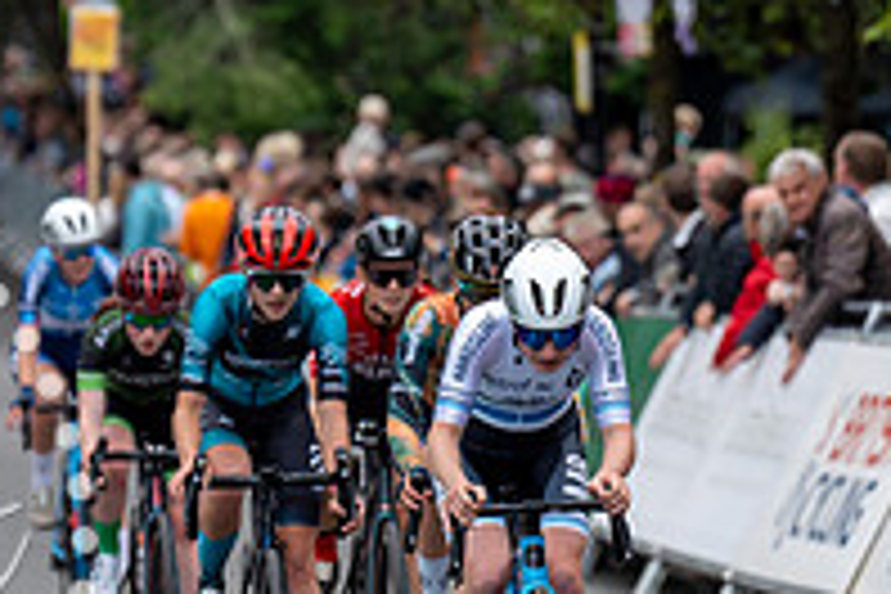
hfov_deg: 4.7
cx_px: 374
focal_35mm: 437
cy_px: 317
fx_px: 10815
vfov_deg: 3.1
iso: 800
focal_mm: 149
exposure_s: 1/800
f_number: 2.8
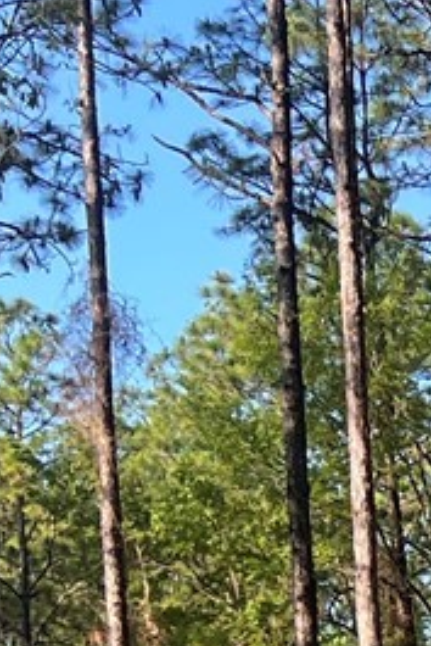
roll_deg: +1.9
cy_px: 973
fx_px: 2923
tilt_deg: -0.5
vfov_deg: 12.0
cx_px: 1018
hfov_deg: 7.8
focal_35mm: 163
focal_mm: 5.7
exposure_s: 1/873
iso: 50
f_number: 1.5
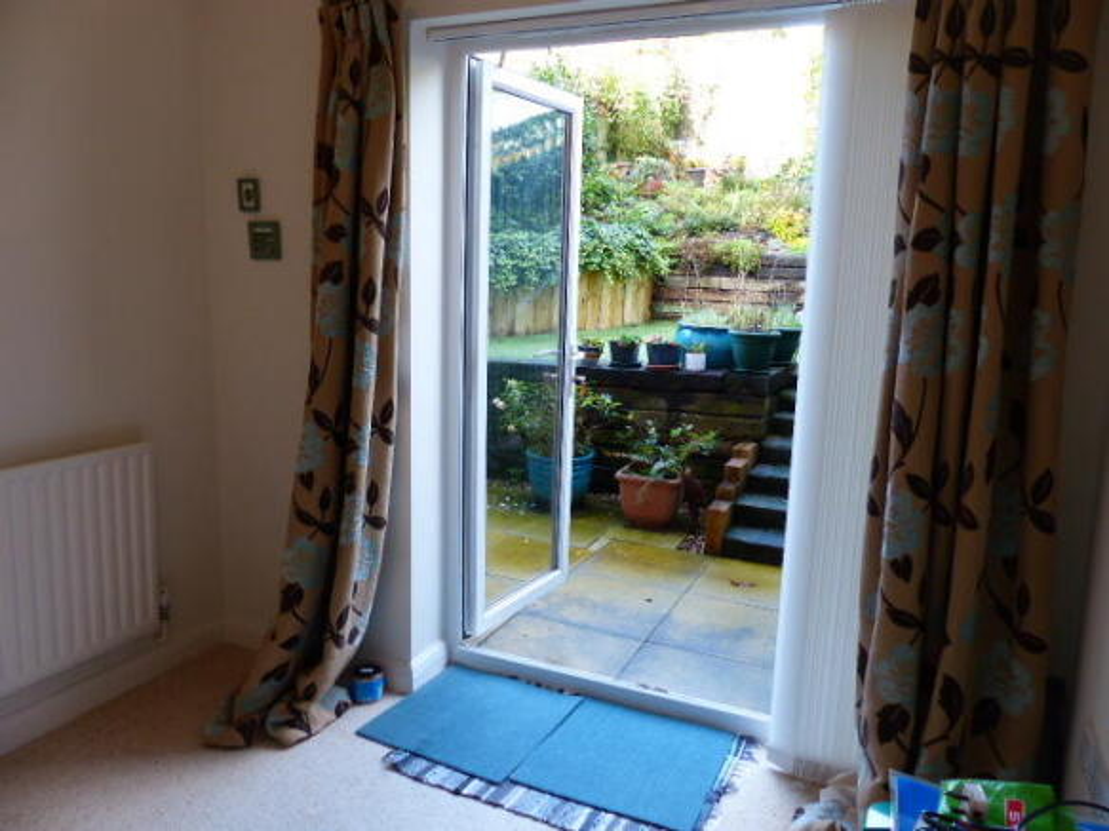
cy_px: 416
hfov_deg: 69.4
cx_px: 554
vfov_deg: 54.9
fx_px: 801
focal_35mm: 25
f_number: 2.8
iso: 160
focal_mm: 4.5
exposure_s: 1/60
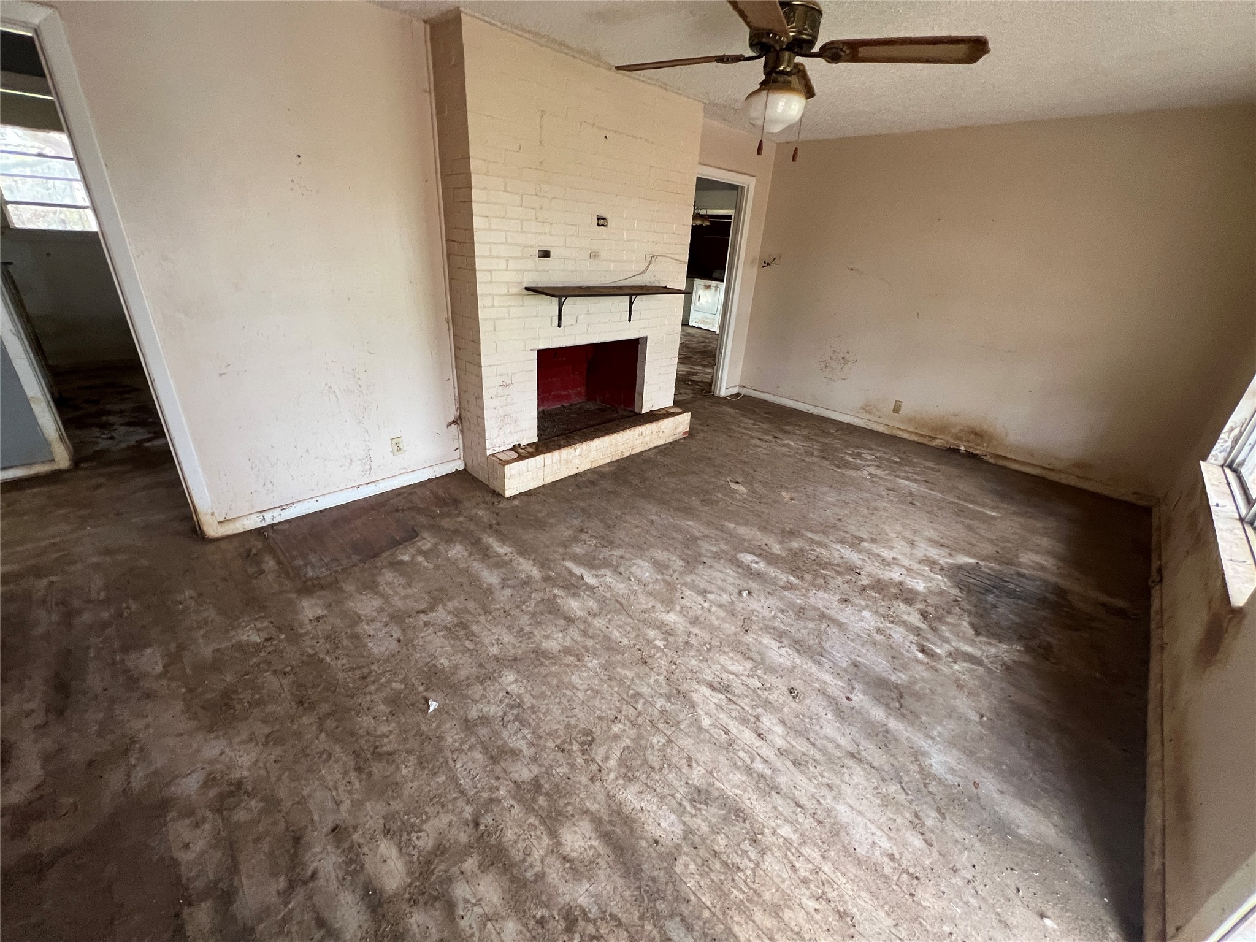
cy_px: 471
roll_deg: -3.2
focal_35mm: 13
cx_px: 628
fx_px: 472
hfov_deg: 106.2
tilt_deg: -23.8
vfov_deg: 89.9
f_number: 1.8
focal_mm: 1.57
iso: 250
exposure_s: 1/89
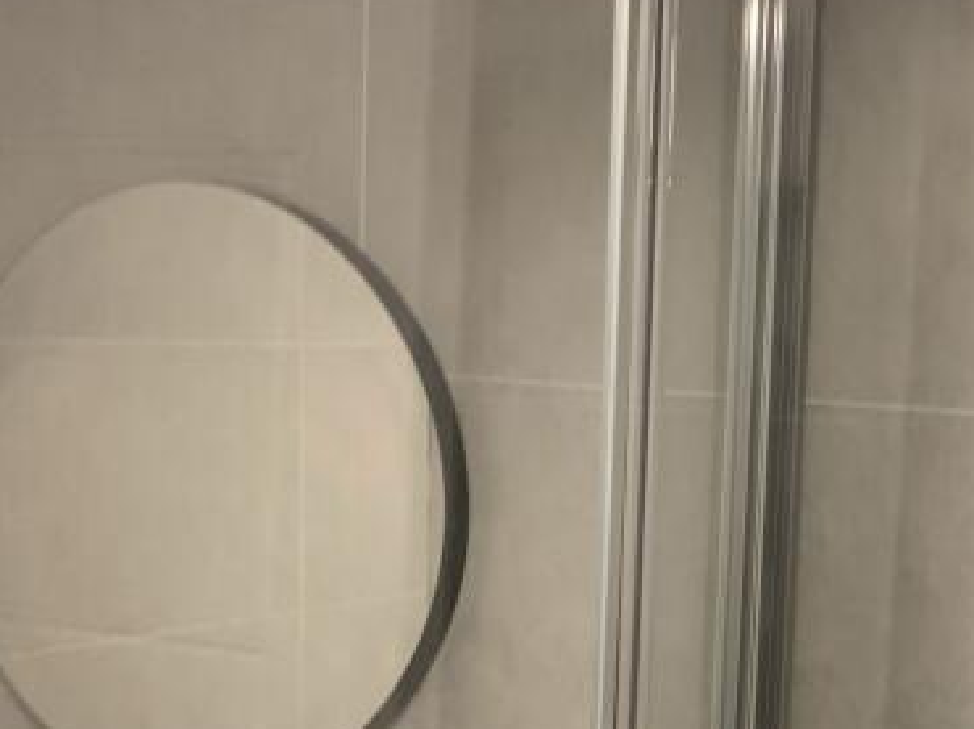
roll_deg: -4.4
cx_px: 919
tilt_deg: -8.3
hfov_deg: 26.0
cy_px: 597
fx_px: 2025
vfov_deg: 20.2
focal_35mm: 72
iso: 250
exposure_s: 1/50
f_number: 1.8
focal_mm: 4.25
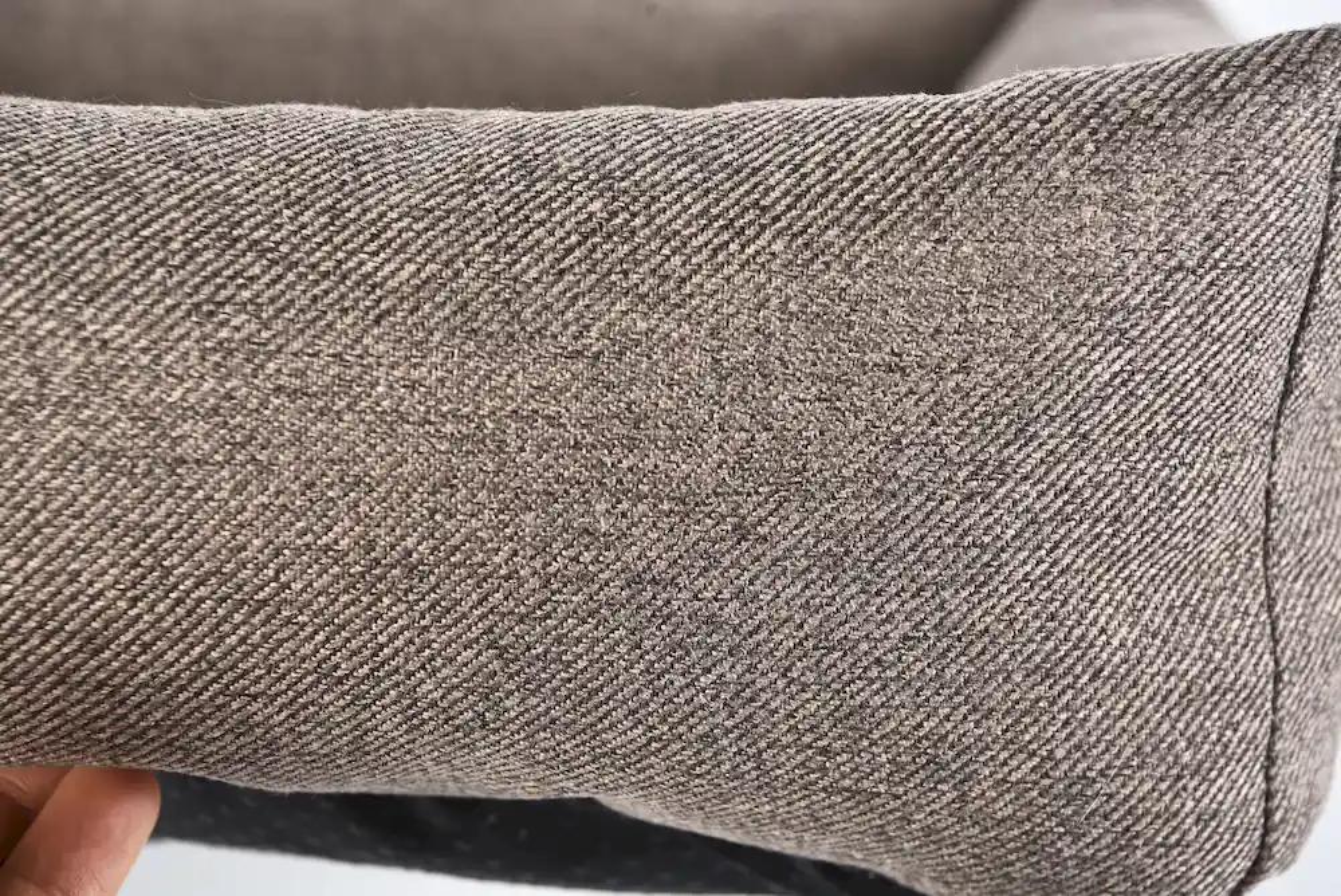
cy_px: 448
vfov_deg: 19.5
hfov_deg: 28.8
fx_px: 2609
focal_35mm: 70
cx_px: 670
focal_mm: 70
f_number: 9
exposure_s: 1/125
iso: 320
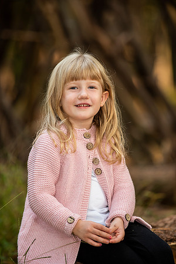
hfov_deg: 6.9
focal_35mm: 200
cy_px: 132
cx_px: 88
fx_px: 1467
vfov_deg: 10.3
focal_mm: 200
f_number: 3.5
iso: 250
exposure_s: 1/60
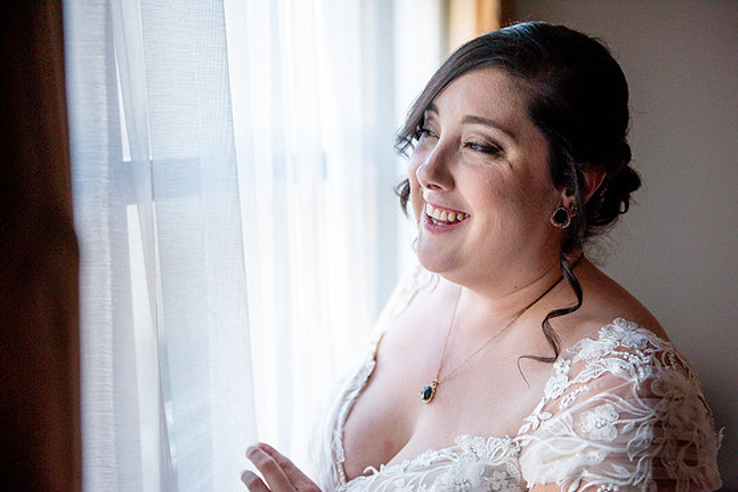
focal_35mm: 46
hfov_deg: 42.7
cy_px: 251
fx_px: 943
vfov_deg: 29.2
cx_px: 384
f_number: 2.8
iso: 1600
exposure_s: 1/640
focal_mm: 44
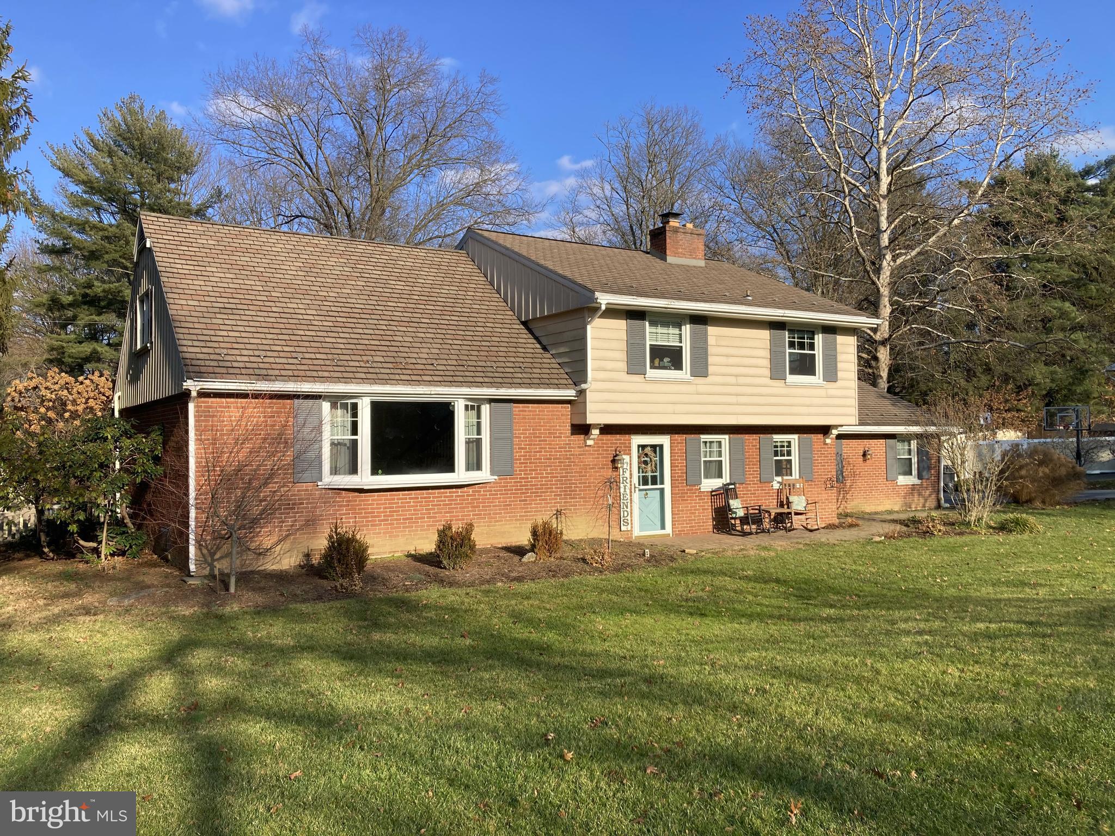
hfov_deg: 63.4
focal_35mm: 28
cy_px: 418
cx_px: 558
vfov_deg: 49.7
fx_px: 902
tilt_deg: +2.3
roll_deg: +0.1
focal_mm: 3.99
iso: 20
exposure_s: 1/1675
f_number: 1.8
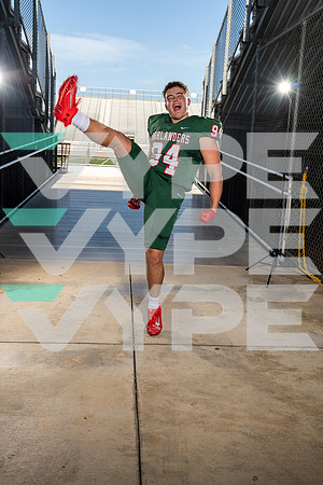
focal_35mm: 37
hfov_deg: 35.9
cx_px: 162
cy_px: 242
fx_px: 498
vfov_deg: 51.9
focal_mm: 37
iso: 160
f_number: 8
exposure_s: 1/250
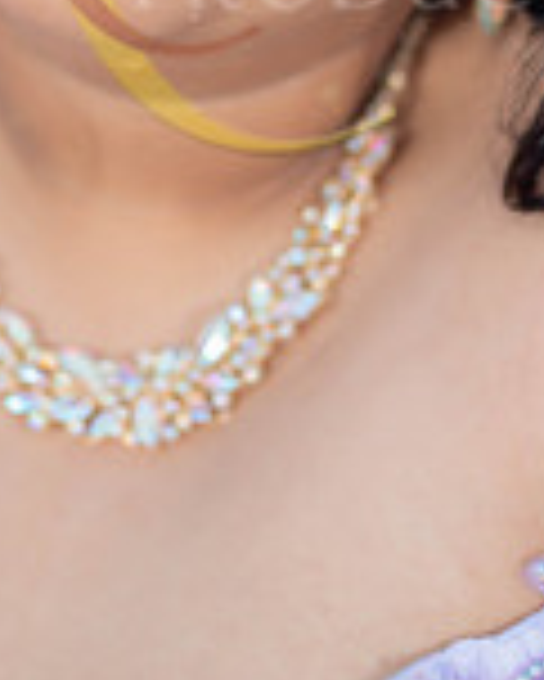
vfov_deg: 8.0
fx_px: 4785
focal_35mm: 238
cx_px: 207
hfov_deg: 6.5
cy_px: -176
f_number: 1.8
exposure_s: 1/1250
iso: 125
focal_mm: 85
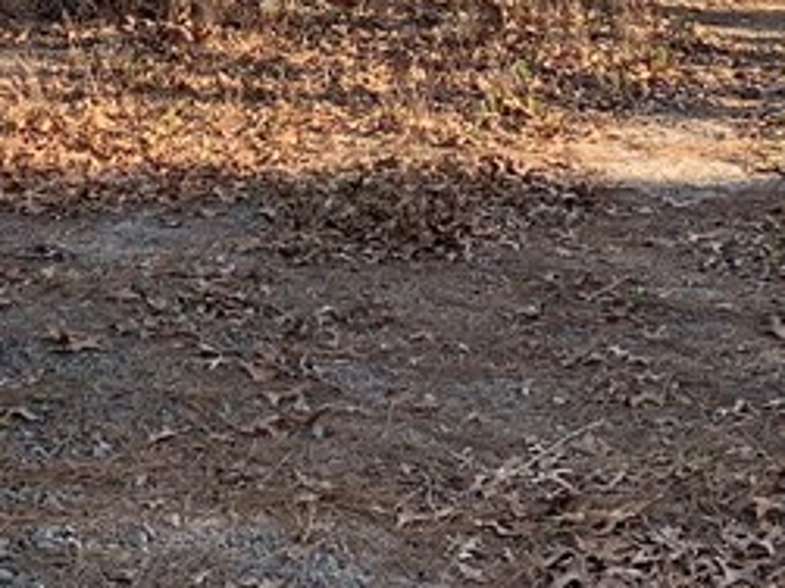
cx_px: 178
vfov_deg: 13.0
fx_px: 2403
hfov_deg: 18.4
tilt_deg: +3.2
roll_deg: -2.0
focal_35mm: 106
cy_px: -363
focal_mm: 4.25
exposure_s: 1/601
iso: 25
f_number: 1.8
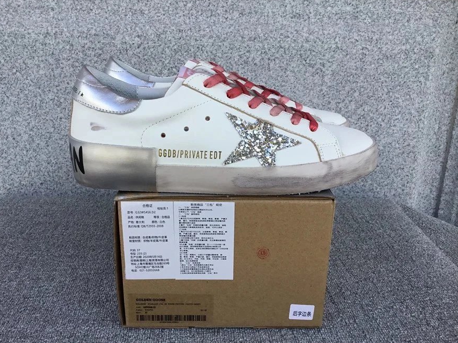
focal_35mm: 32
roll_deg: -0.5
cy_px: 174
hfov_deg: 56.8
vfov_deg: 44.2
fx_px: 423
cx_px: 223
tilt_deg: -19.1
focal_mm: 3.3
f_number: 2.4
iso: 25
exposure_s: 1/433
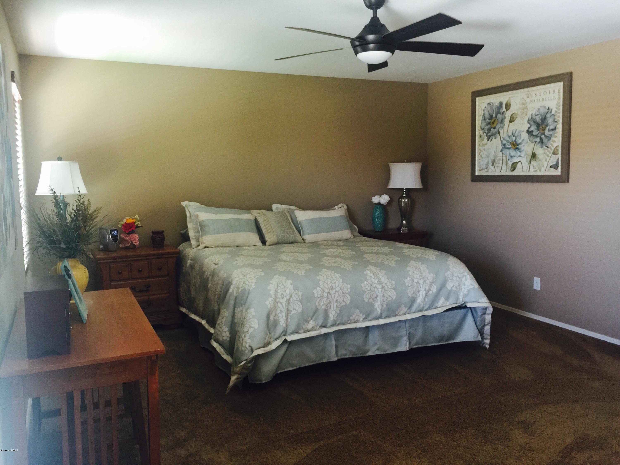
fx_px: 519
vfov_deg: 48.2
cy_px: 232
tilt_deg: -7.0
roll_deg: +1.1
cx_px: 310
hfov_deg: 61.7
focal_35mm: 29
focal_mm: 4.15
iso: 64
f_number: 2.2
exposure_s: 1/4
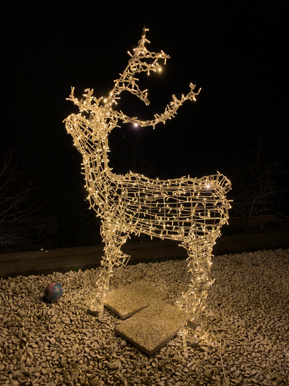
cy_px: 193
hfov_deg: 53.1
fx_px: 289
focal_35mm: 26
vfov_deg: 67.3
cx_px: 144
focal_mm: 4.25
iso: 64
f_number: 1.8
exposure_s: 1/50
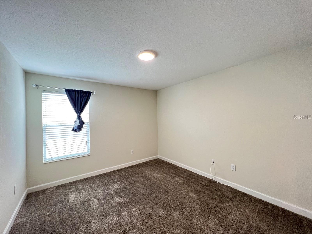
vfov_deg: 89.9
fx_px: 117
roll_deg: +1.7
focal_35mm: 13
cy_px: 117
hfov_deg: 106.2
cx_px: 156
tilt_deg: +0.6
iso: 250
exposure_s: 1/60
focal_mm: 1.57
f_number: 1.8
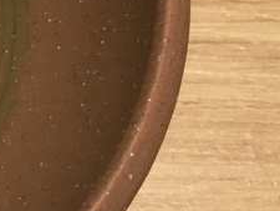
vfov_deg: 11.2
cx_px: -258
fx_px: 1068
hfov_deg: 13.2
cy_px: 42
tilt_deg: -65.0
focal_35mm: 132
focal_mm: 4.15
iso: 80
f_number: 2.2
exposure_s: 1/30
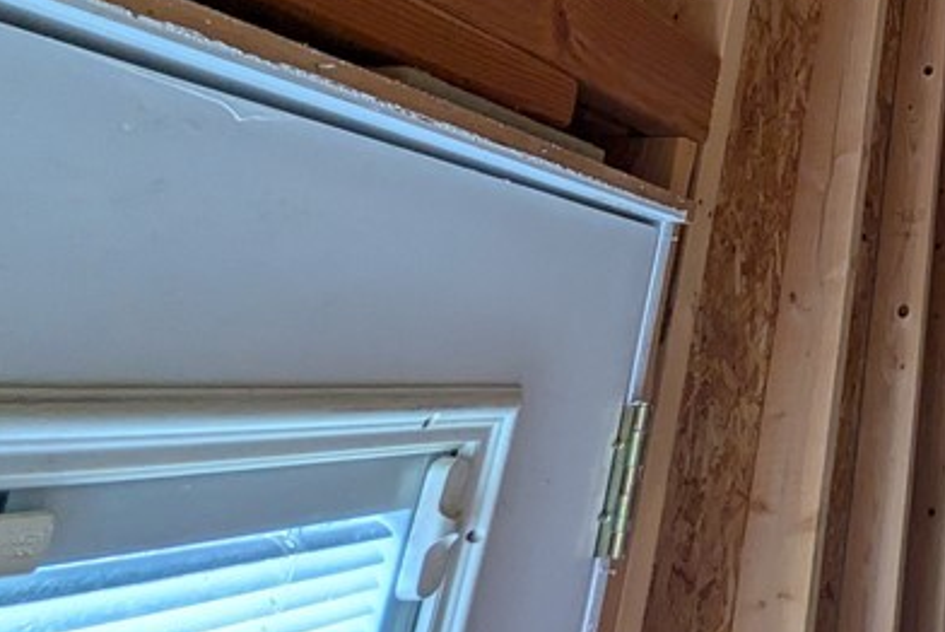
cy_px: 2
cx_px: 1148
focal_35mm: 38
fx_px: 998
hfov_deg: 37.5
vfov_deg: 32.4
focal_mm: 1.85
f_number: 2.2
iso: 100
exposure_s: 1/104
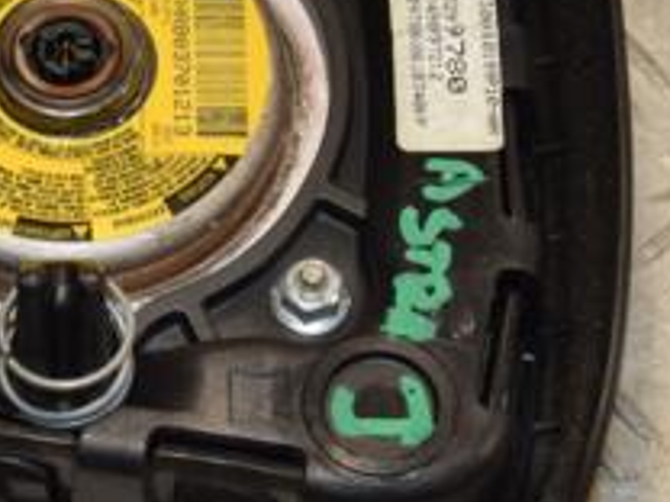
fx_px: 3871
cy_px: 132
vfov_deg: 7.4
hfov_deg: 9.8
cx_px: 58
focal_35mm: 200
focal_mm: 48
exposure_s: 1/200
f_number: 8
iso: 800
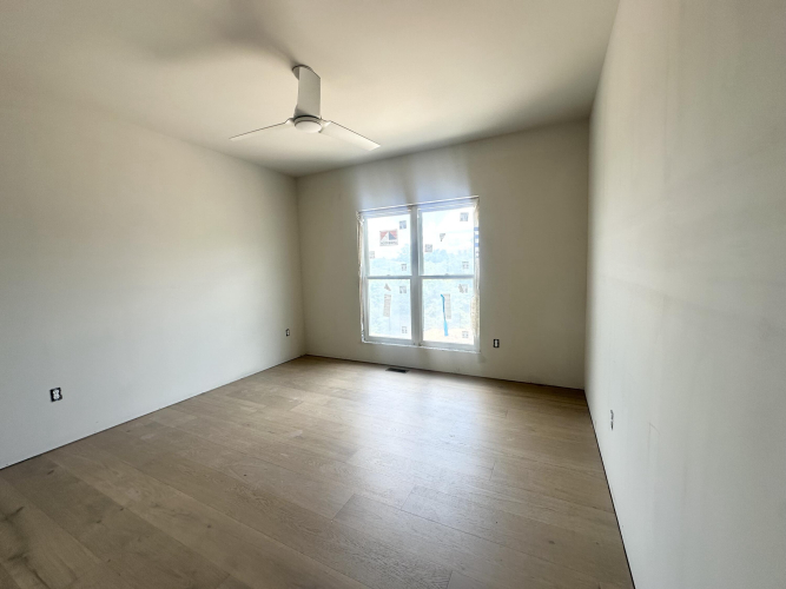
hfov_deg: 102.1
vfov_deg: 85.7
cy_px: 294
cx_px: 393
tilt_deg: -4.3
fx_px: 318
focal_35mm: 14
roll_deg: +2.0
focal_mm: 2.22
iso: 40
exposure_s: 1/99
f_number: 2.2
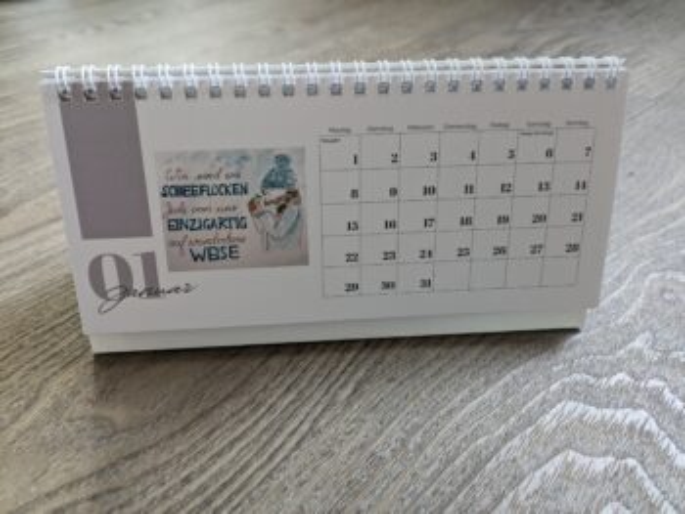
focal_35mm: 25
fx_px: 495
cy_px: 257
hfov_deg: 69.4
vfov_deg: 54.9
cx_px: 342
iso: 244
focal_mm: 5.43
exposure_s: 1/100
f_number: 1.89
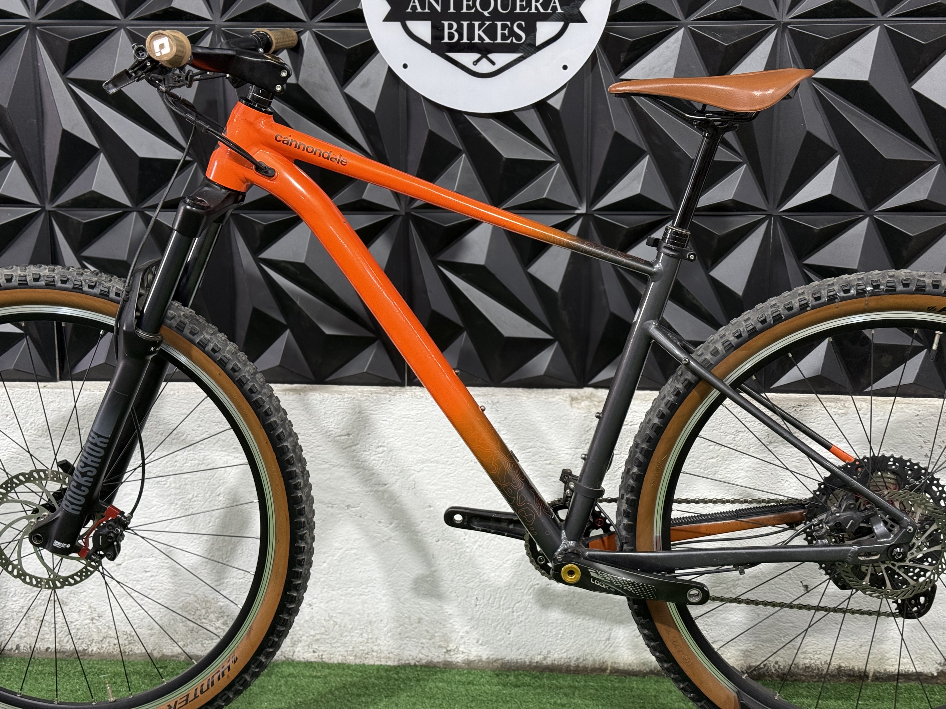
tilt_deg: -12.3
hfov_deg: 39.7
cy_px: 354
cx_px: 473
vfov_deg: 30.3
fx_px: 1312
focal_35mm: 48
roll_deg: -0.4
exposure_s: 1/60
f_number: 1.78
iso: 125
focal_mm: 6.76
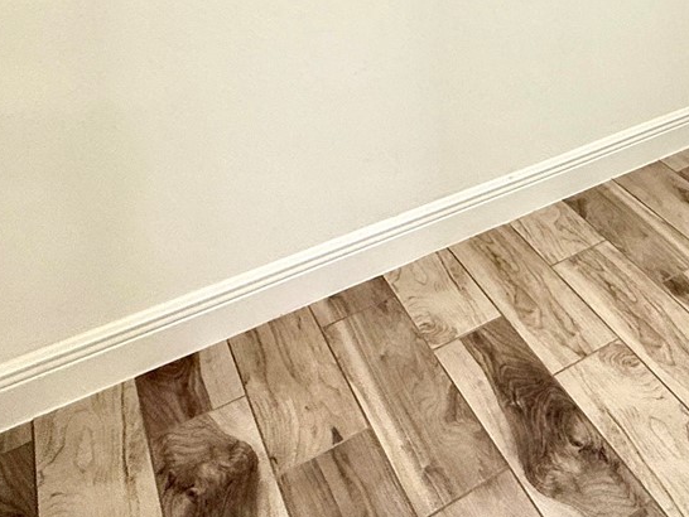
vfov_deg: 29.8
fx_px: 816
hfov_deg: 42.8
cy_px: -112
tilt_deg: -14.0
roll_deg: -0.1
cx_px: 591
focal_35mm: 41
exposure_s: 1/120
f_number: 2.2
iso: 125
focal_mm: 2.22
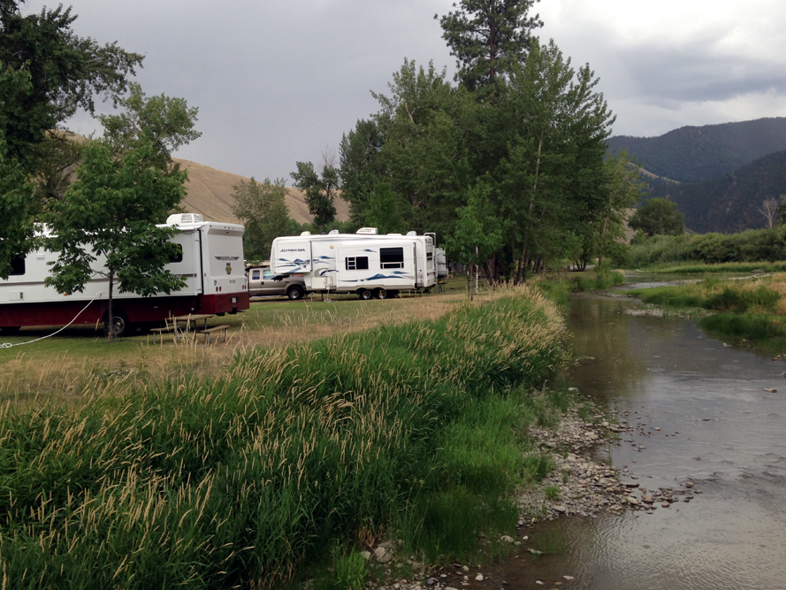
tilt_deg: -1.4
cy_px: 277
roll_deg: +2.0
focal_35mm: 38
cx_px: 379
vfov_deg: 37.7
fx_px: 863
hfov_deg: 49.0
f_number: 2.4
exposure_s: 1/287
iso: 50
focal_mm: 4.12
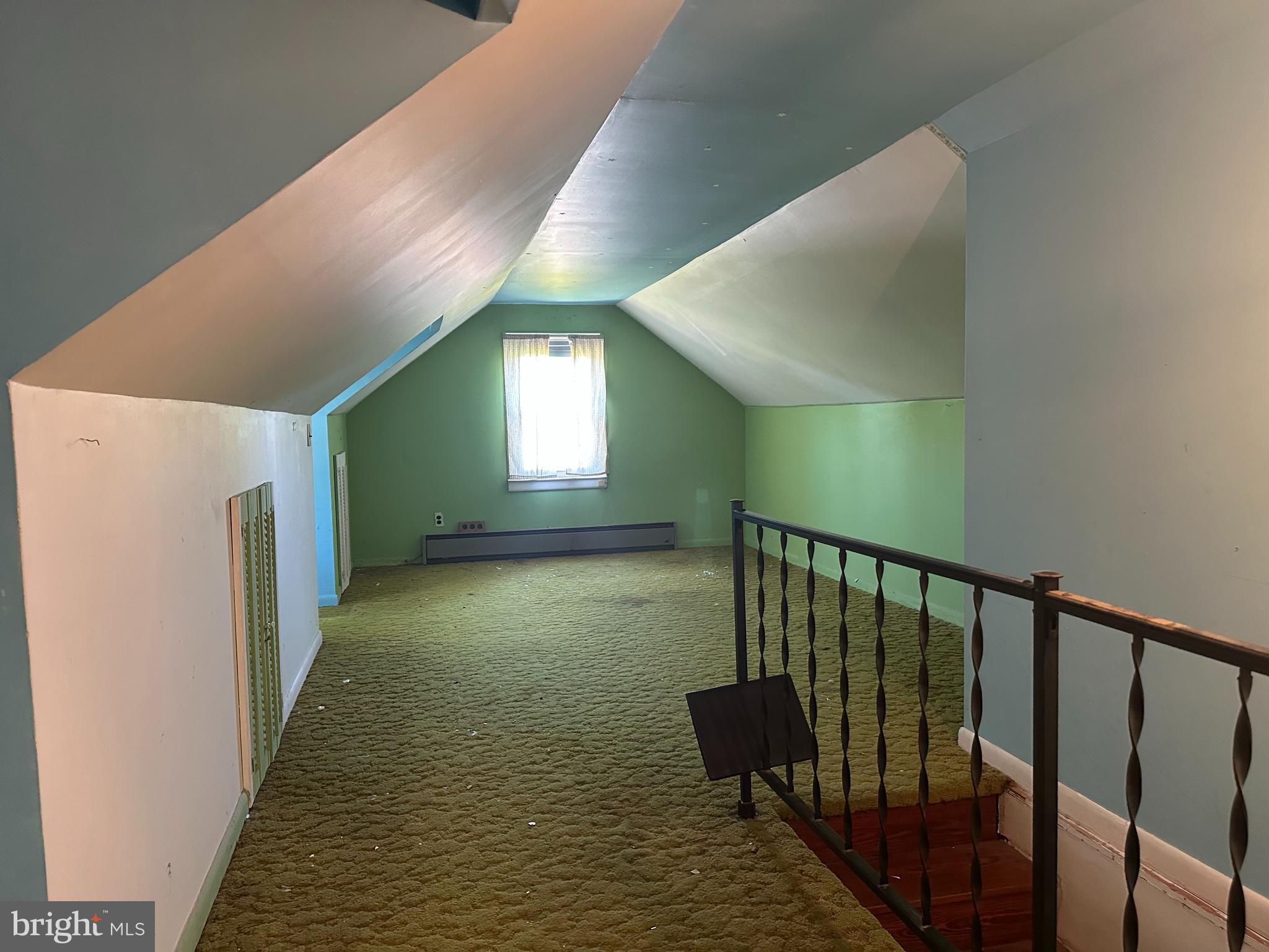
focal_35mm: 24
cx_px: 634
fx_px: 880
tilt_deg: -3.4
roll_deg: +1.4
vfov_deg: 56.8
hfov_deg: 71.6
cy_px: 476
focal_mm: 6.86
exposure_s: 1/60
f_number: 1.78
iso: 500
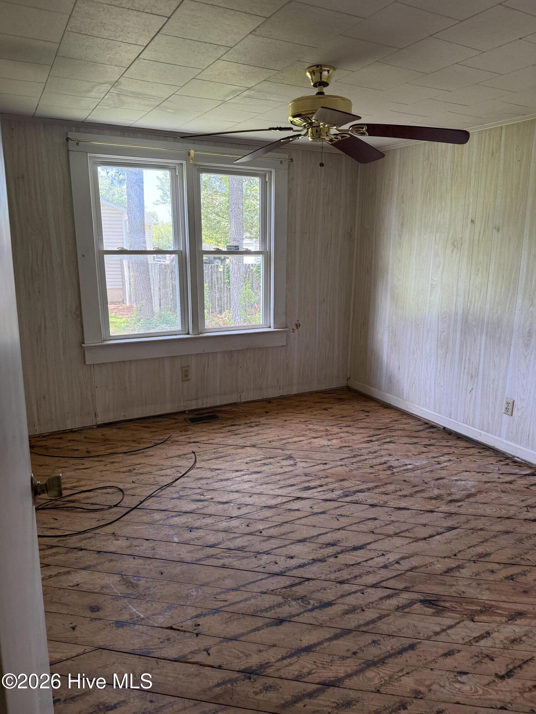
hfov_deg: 56.8
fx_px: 495
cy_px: 357
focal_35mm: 24
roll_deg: +0.3
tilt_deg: -9.0
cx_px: 268
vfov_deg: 71.6
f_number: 1.78
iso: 200
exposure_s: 1/124
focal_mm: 6.76
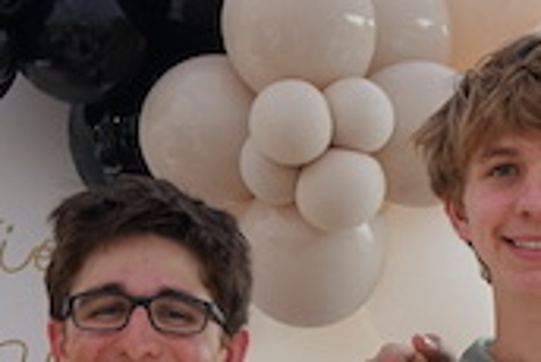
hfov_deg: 9.9
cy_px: 565
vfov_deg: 6.6
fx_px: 3113
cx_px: 381
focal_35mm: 207
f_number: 2.8
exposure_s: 1/50
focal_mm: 15.45
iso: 125
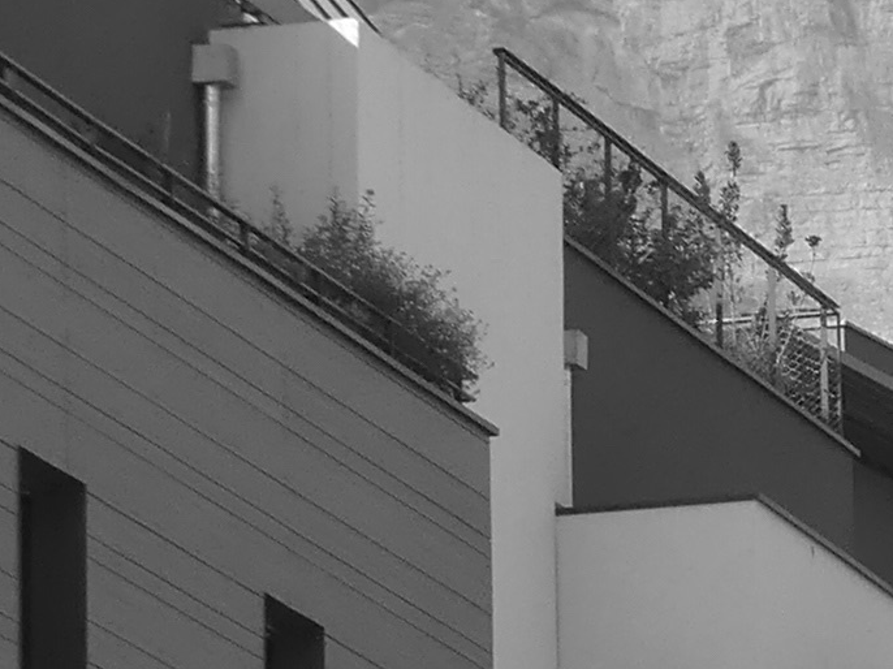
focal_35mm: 484
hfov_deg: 4.1
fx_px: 12482
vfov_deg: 3.1
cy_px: 894
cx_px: 1407
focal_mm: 15
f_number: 3.2
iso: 100
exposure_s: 1/800
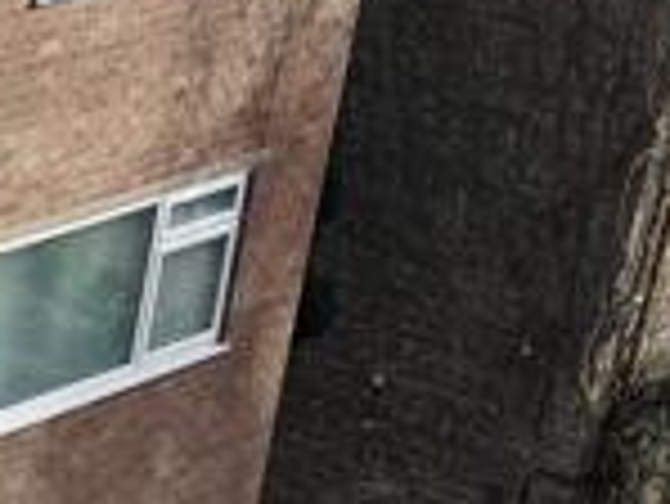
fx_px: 3196
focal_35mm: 165
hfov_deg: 9.9
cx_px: -1151
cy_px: 652
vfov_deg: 8.9
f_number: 1.8
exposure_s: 1/2000
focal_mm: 8.67
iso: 210
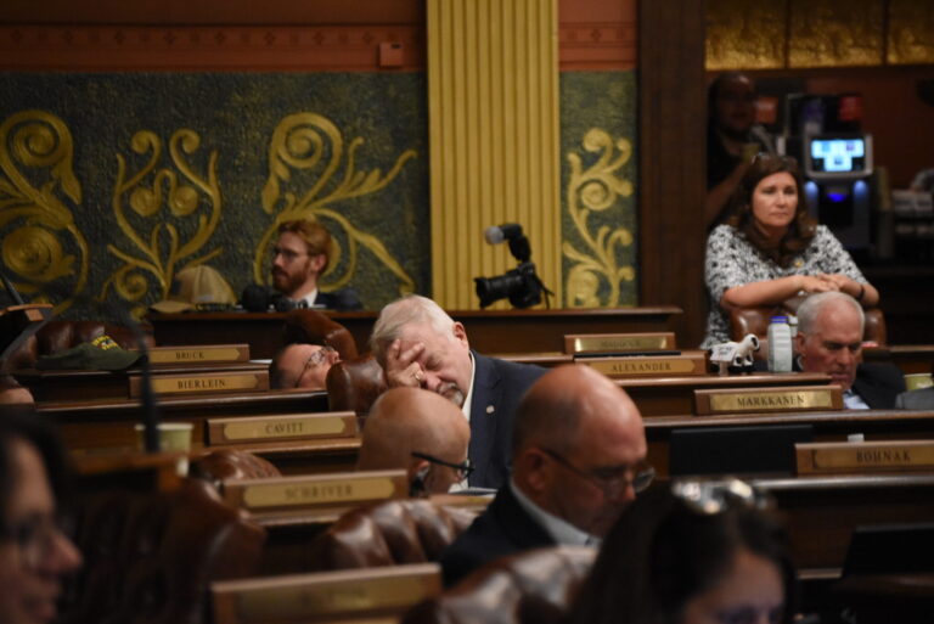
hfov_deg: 10.5
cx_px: 467
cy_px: 312
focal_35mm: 195
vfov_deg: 7.1
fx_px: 5062
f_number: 5
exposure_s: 1/160
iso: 4000
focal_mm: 130
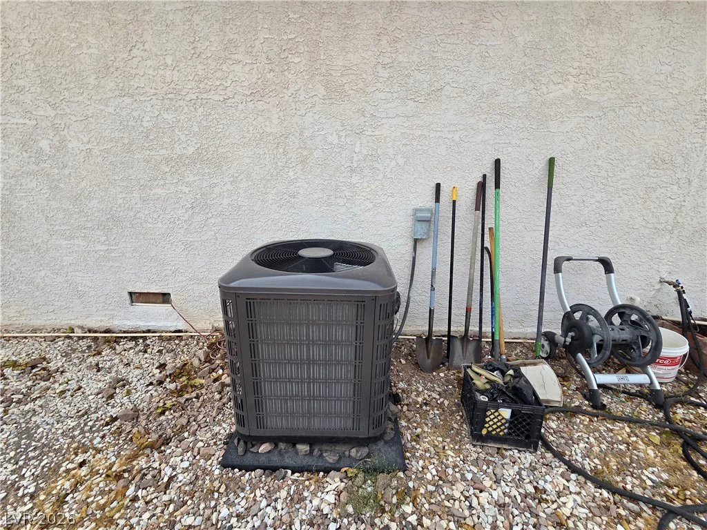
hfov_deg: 106.2
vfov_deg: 89.9
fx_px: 266
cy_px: 265
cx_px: 354
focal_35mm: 13
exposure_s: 1/1732
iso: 50
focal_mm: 2.2
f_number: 2.2
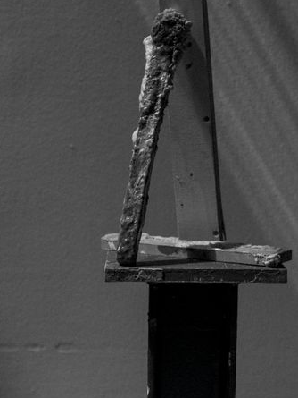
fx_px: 1010
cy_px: 216
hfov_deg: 16.8
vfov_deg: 22.2
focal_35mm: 88
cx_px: 186
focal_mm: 34
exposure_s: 1/1250
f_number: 4
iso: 125
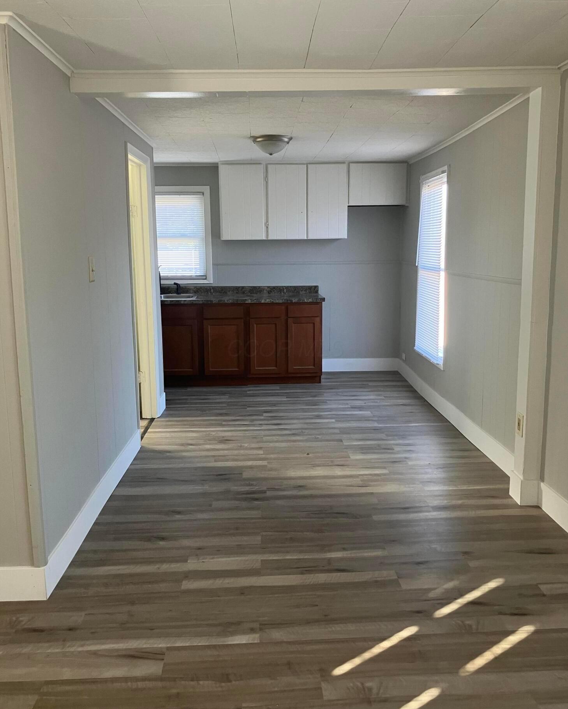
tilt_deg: -9.0
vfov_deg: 58.8
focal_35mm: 30
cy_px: 349
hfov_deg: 48.5
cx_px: 286
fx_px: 630
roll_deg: +0.2
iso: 100
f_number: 1.8
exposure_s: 1/60
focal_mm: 3.99
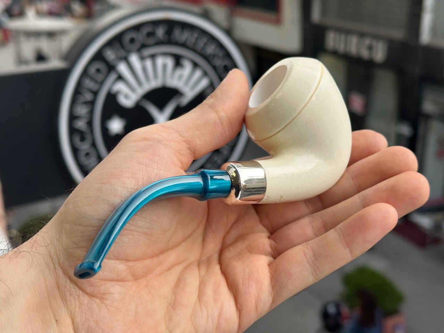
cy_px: 166
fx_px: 616
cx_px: 222
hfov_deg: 39.7
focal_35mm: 48
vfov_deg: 30.3
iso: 64
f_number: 1.78
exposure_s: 1/511
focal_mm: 6.86
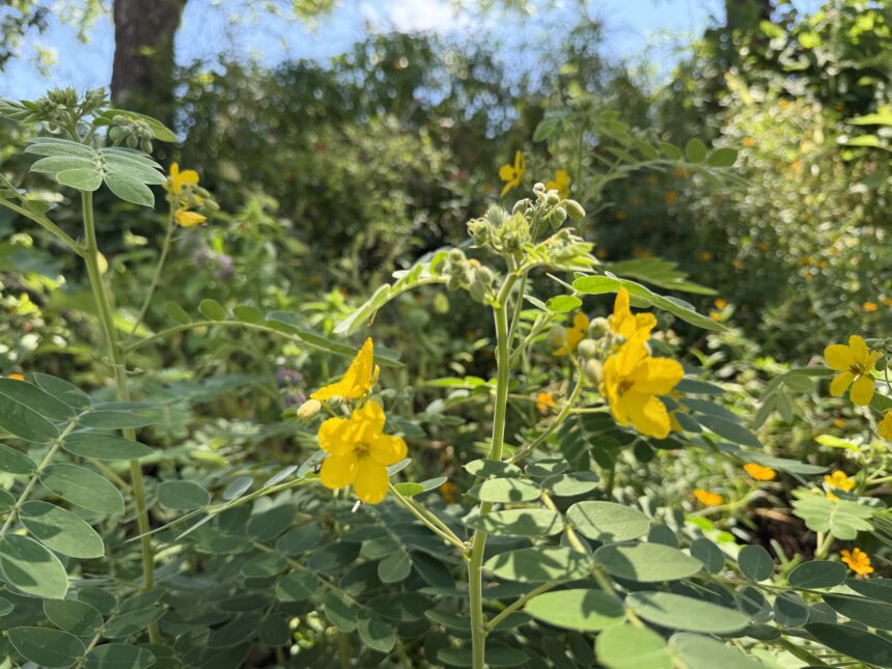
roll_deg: +1.1
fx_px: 618
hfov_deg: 71.6
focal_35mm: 24
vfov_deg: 56.8
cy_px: 334
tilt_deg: +1.0
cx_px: 446
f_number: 1.78
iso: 80
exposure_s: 1/1060
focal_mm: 6.76
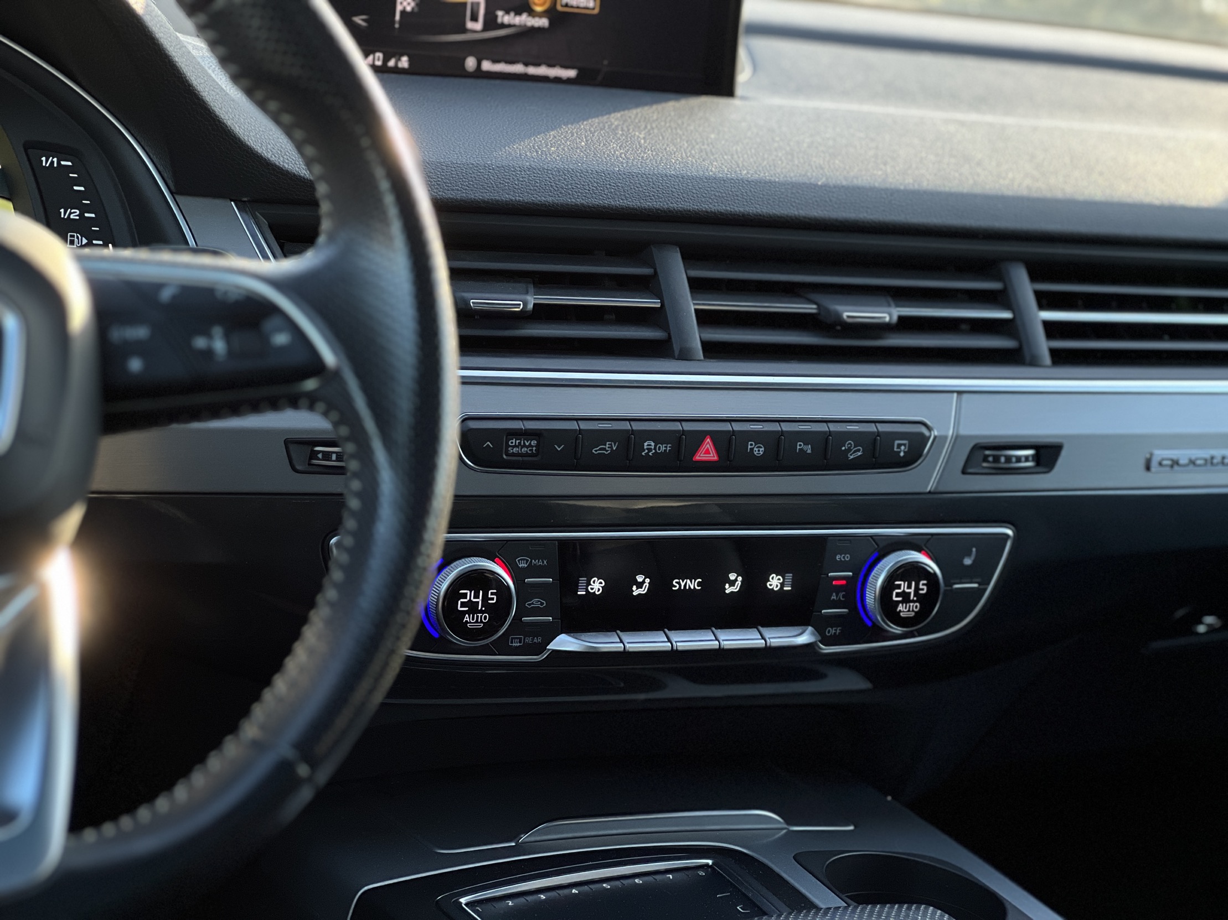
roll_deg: -6.9
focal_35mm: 77
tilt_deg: -10.6
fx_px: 2731
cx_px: 614
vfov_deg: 19.1
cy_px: 460
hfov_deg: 25.3
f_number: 2.8
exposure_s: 1/121
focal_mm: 9
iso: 125
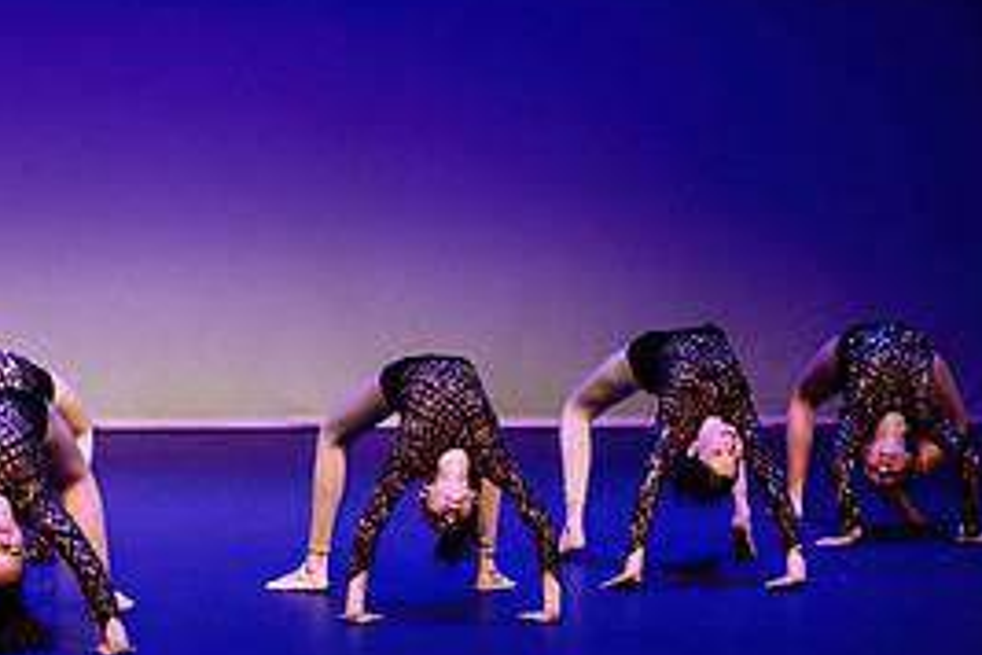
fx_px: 5510
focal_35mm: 202
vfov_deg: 6.8
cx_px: -84
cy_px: 491
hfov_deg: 10.1
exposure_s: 1/400
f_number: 2.8
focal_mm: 86
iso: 1600
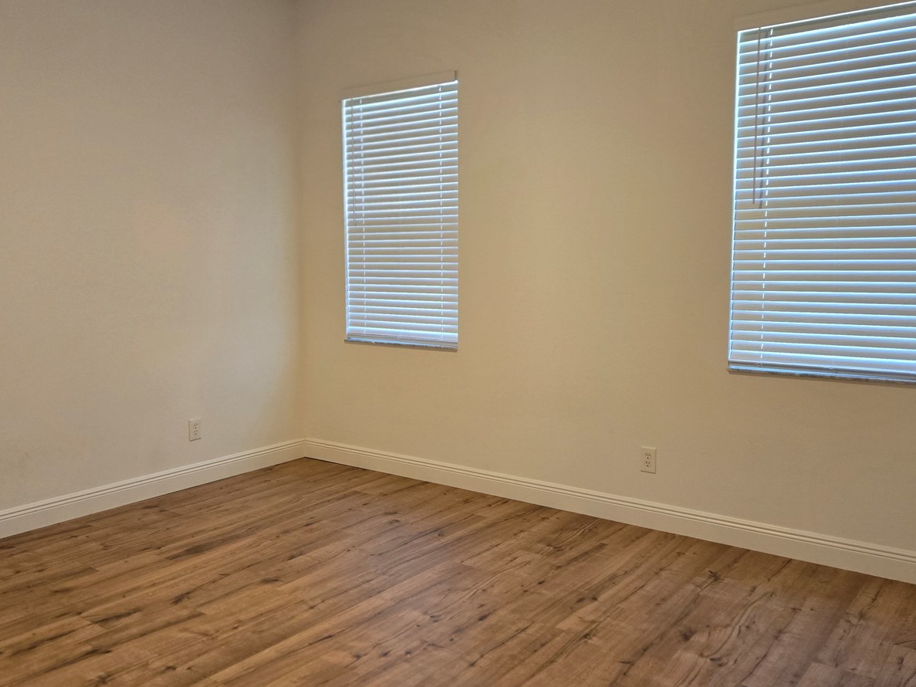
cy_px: 337
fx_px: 820
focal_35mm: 31
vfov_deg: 45.4
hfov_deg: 58.4
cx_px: 464
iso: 500
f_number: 1.8
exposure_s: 1/120
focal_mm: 5.4
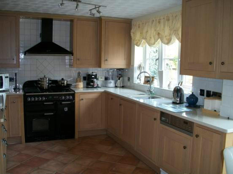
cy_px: 87
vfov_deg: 40.7
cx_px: 116
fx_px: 236
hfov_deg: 52.6
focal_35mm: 35
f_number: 3.1
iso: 160
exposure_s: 1/30
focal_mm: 6.3
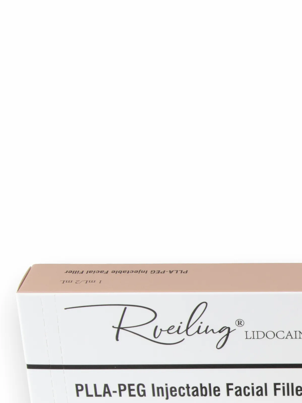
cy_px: 405
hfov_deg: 11.7
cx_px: 342
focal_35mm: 124
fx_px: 1443
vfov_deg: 15.6
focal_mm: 28
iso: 160
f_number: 14
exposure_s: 1/25
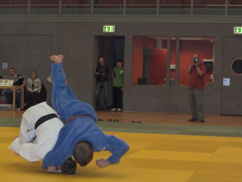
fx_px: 707
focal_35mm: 101
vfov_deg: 14.7
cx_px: 121
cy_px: 91
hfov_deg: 19.4
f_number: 4.4
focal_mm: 20.8
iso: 100
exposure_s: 1/125
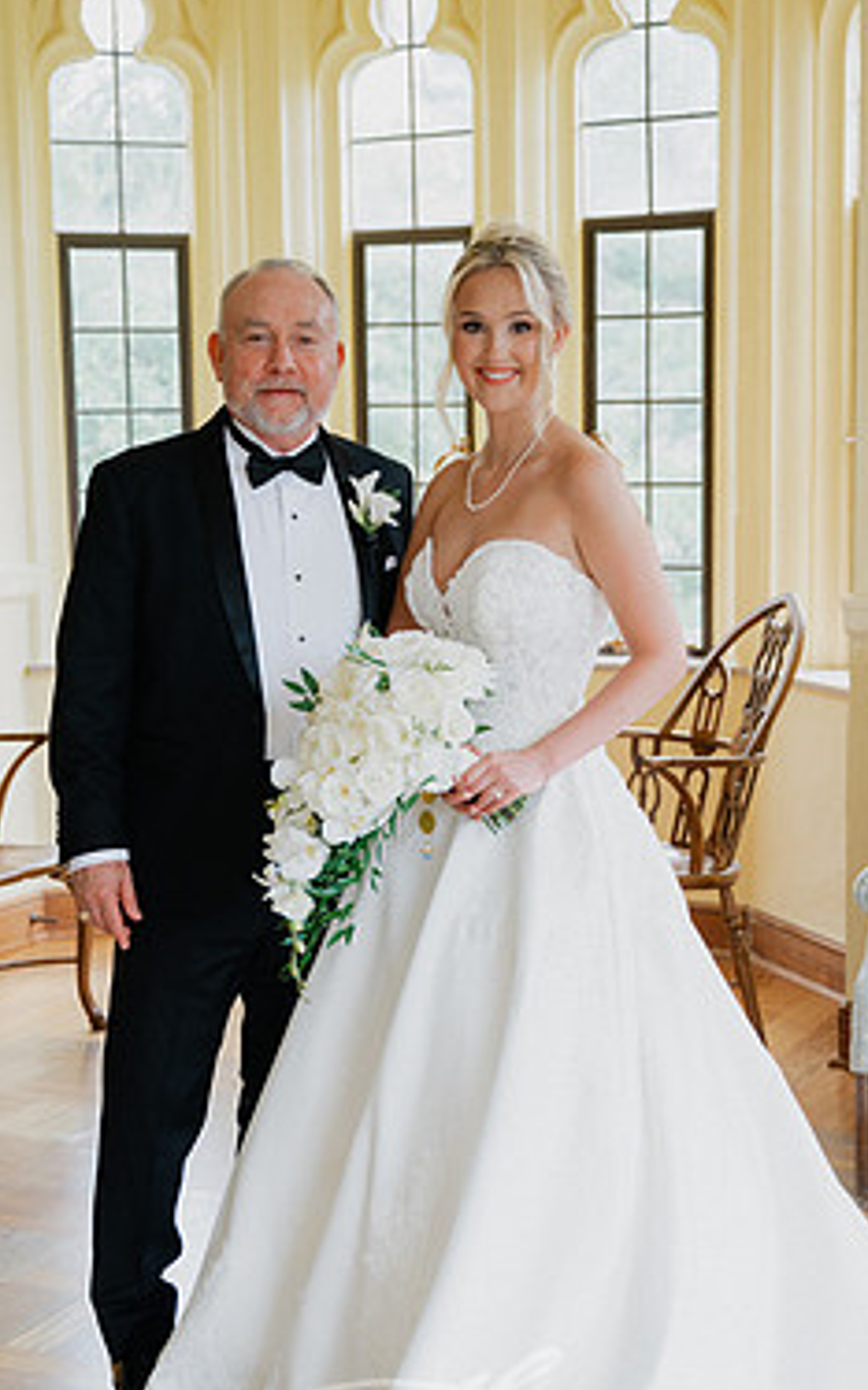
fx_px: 2274
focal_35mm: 60
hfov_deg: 21.6
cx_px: 453
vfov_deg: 34.0
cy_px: 775
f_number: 3.5
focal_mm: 49
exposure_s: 1/100
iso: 400
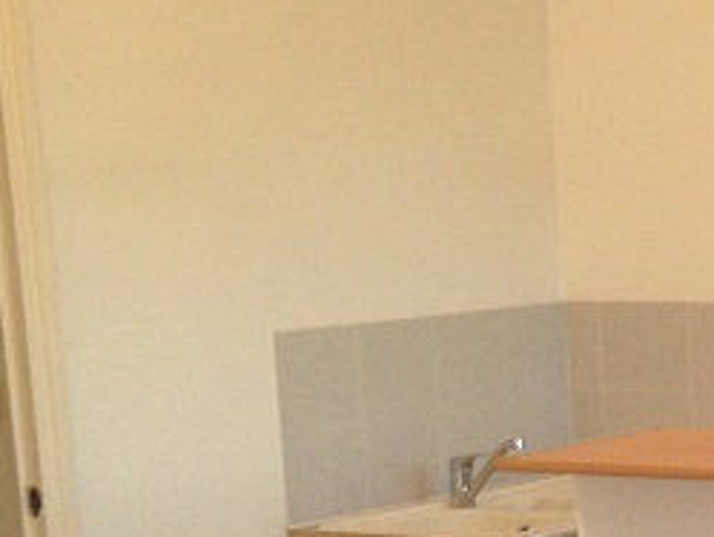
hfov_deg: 14.4
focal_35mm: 130
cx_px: 986
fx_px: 2683
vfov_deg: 11.2
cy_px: 662
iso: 80
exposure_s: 1/20
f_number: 2.4
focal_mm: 4.12
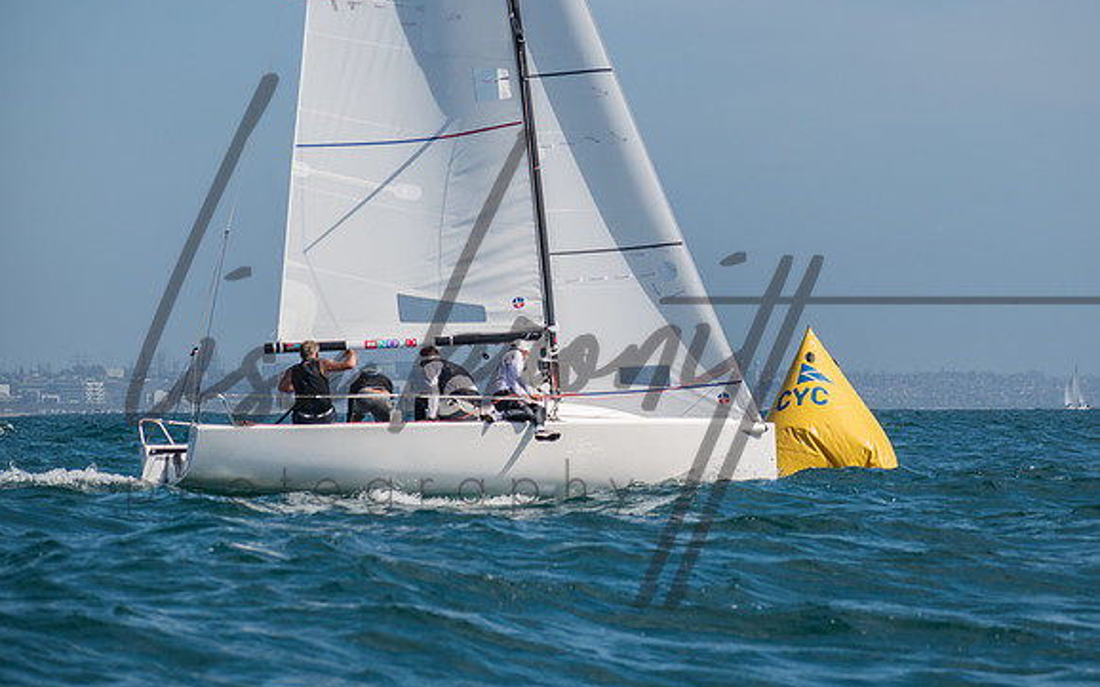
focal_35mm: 208
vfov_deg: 6.3
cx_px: 603
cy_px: 339
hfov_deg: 10.1
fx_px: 6234
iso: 200
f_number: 6.3
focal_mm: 116
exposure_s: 1/1250
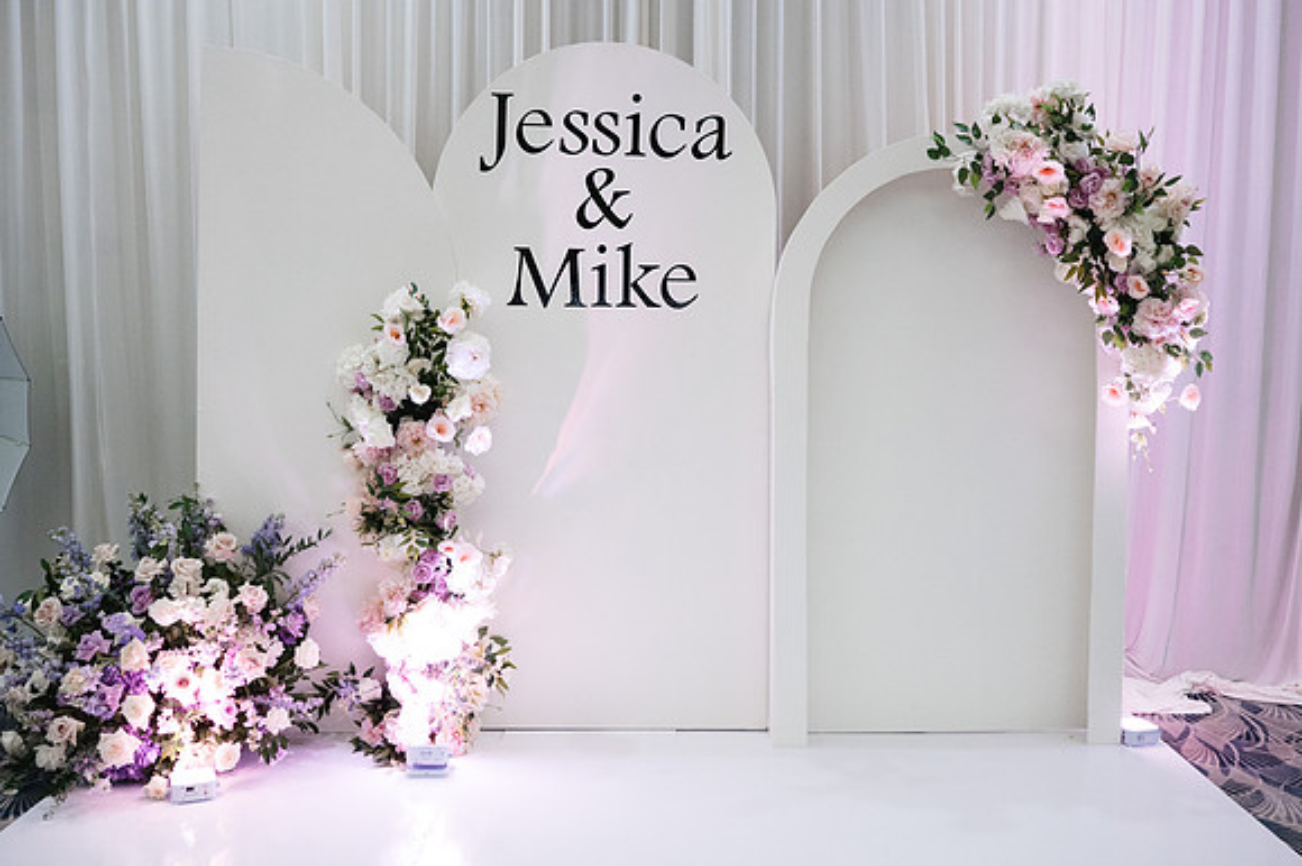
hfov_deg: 53.0
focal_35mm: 36
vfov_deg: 36.7
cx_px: 651
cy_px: 433
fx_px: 1306
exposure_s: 1/250
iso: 5000
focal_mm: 35
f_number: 3.2
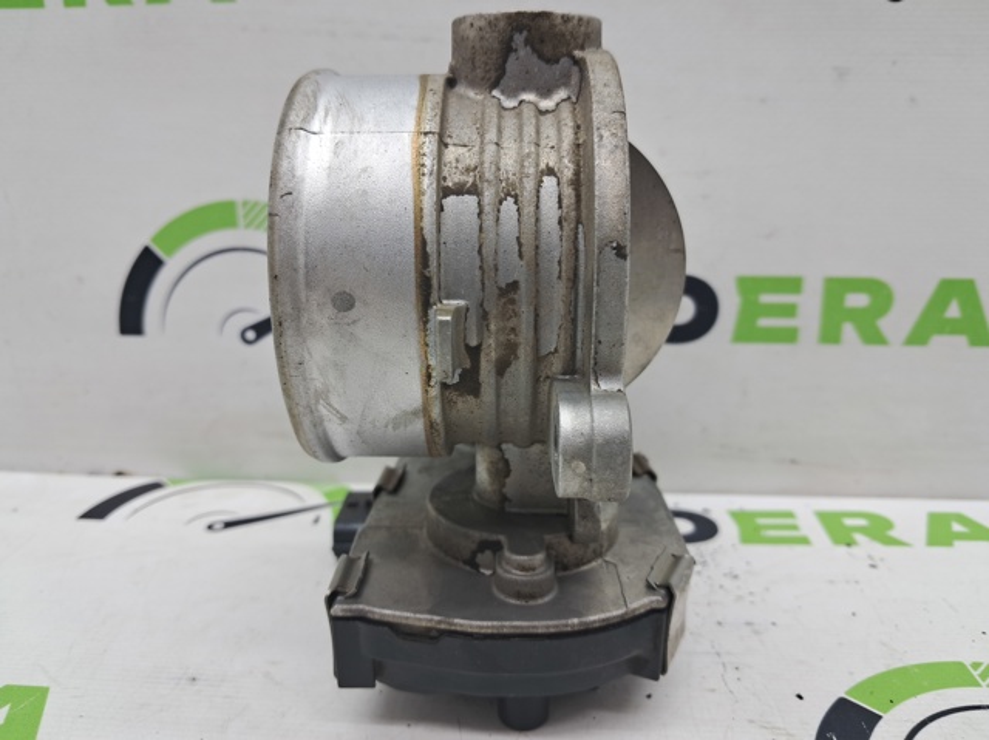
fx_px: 771
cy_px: 370
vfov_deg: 51.3
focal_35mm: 27
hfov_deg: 65.4
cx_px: 494
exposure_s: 1/50
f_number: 1.8
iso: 50
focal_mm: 4
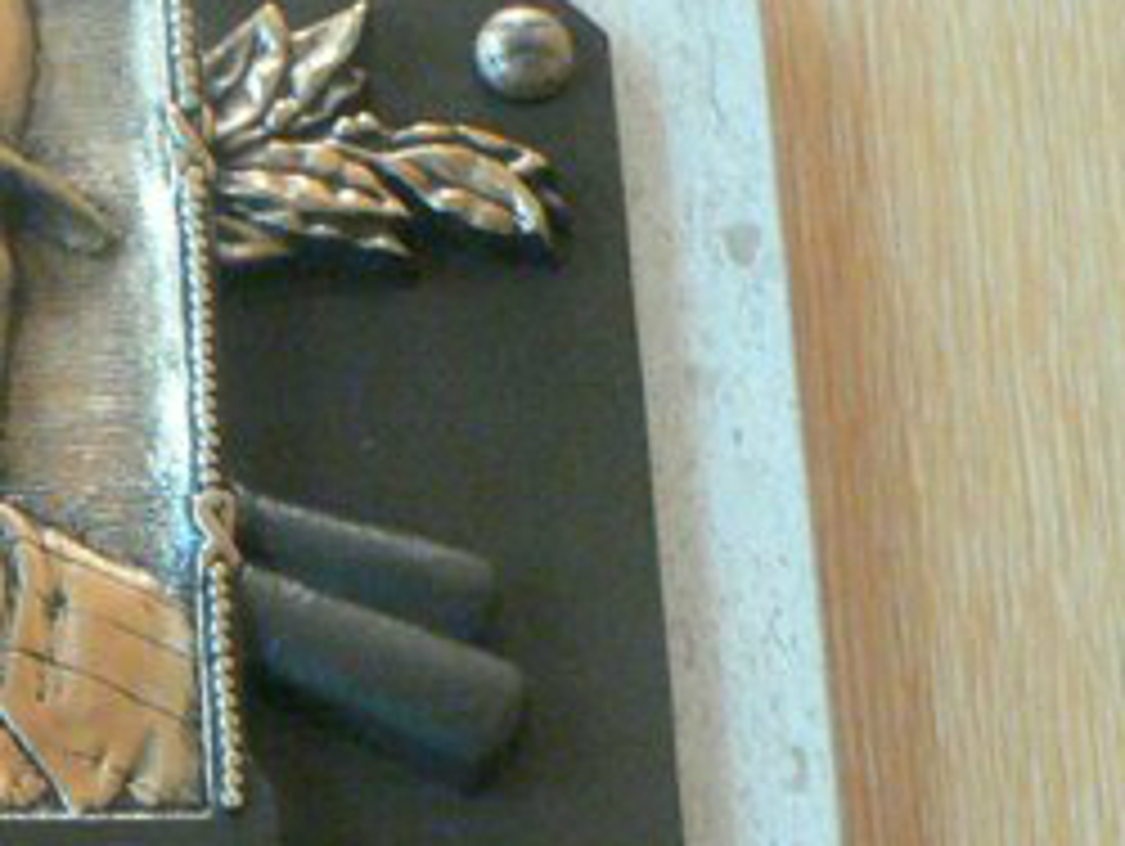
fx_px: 4164
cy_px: 1053
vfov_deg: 11.3
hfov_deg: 15.0
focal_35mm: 128
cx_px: -144
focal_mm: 6.3
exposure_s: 1/13
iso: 200
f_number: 2.8
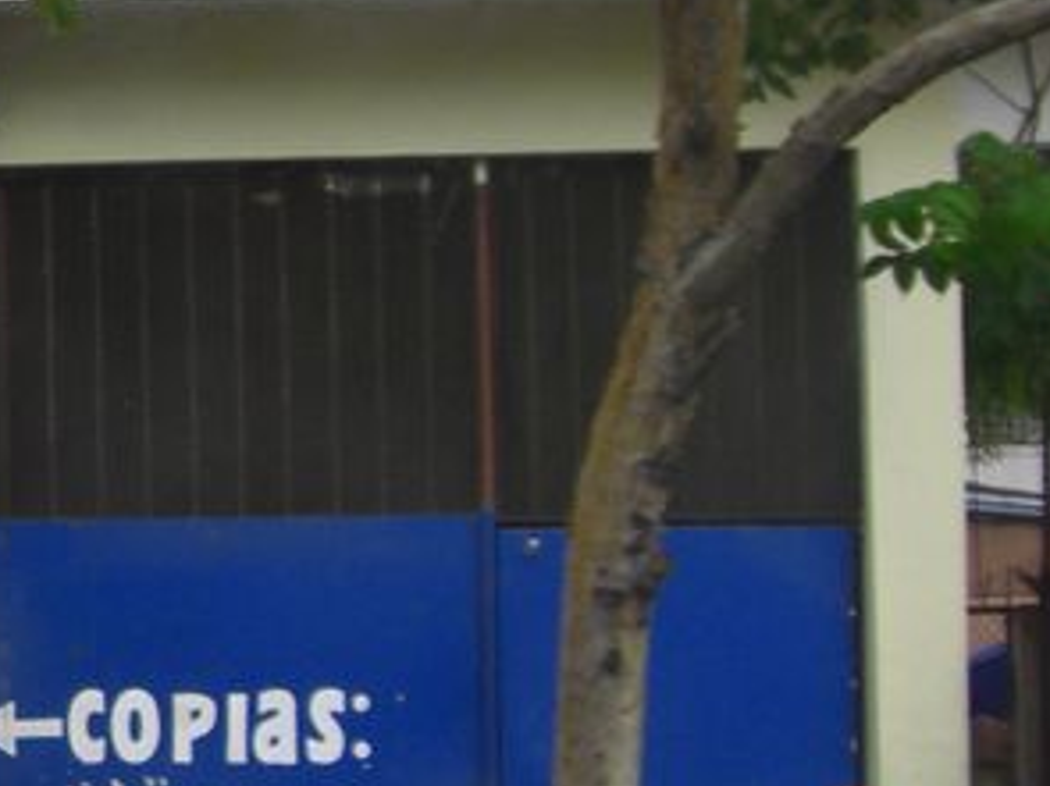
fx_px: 4002
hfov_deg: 14.0
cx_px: -559
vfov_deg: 11.2
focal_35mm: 132
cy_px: 359
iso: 64
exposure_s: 1/200
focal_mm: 6.2
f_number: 2.7
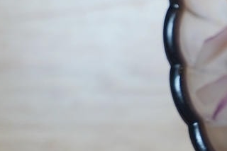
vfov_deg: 6.4
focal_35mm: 214
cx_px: 383
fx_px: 1349
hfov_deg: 9.3
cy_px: 29
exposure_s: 1/60
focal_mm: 57
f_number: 4
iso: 160
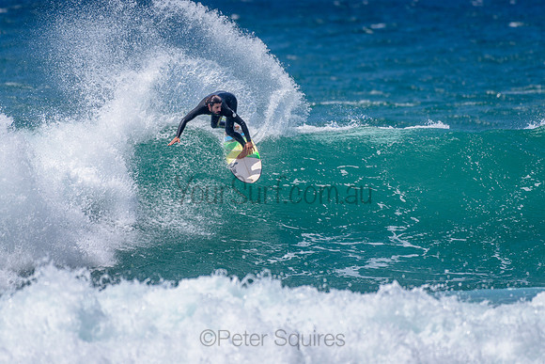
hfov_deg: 3.2
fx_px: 9804
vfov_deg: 2.1
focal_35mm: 647
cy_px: 131
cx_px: 271
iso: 80
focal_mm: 500
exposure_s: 1/2000
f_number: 5.6
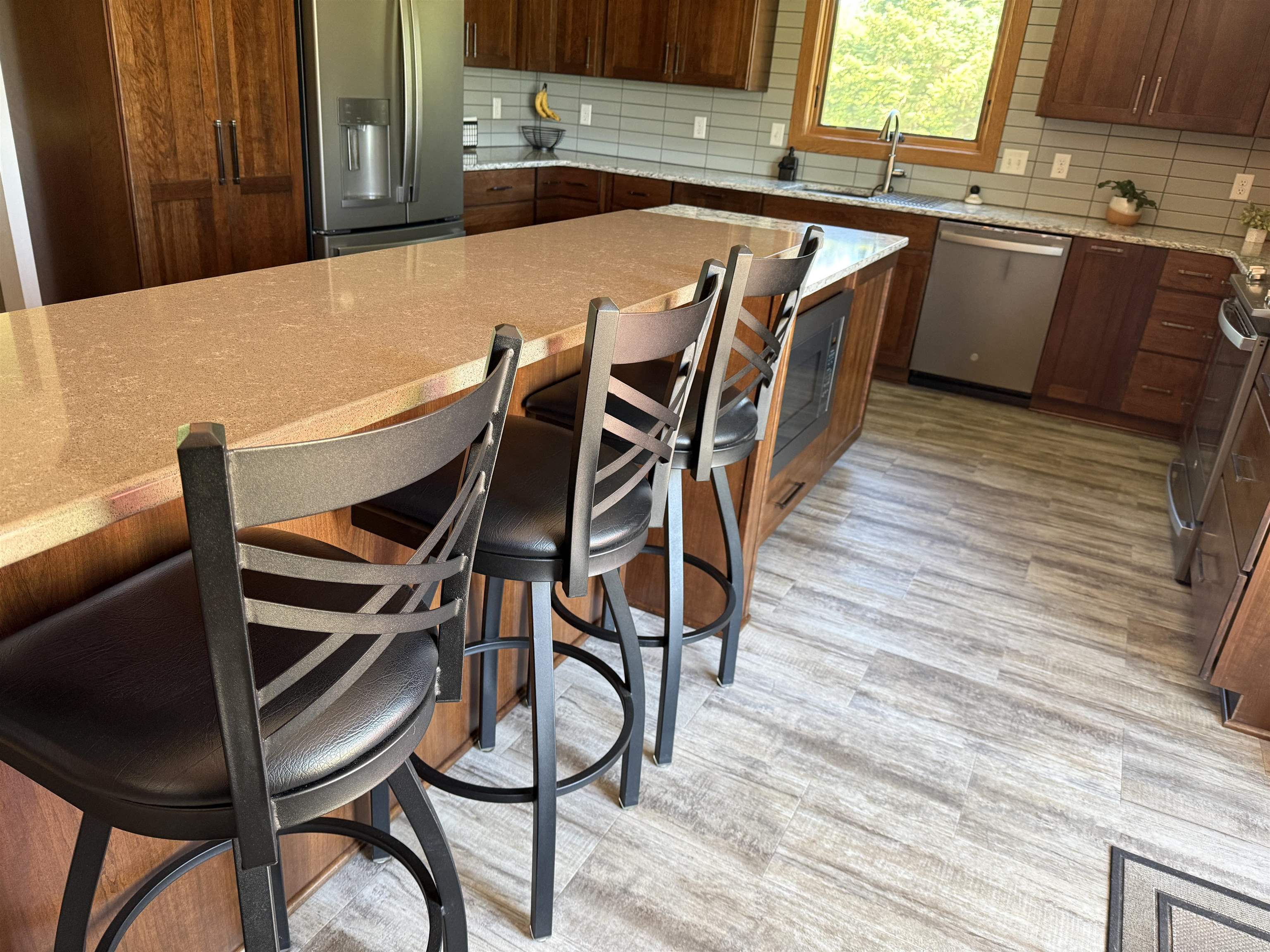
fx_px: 881
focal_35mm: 24
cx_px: 635
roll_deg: -5.3
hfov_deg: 71.6
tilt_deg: -23.0
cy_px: 476
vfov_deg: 56.8
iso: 250
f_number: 1.78
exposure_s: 1/60
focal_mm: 6.76
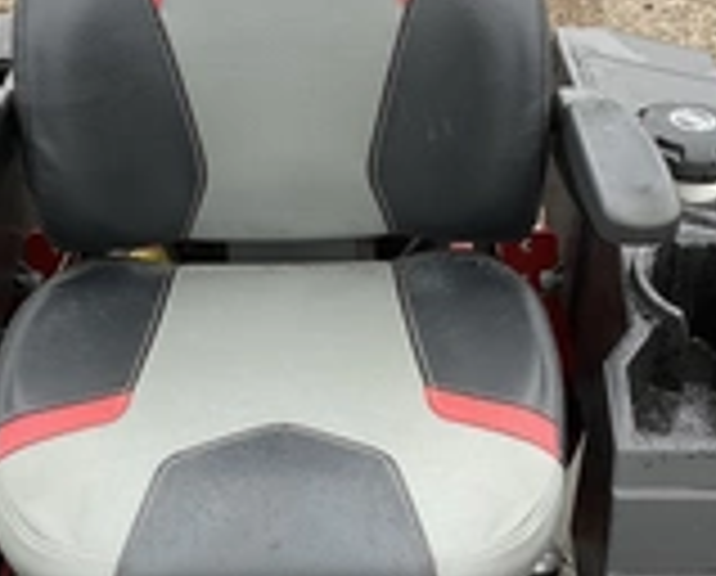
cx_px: 315
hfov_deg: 26.7
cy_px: 324
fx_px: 1508
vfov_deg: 21.6
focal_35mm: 71
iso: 32
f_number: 1.8
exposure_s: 1/122
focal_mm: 3
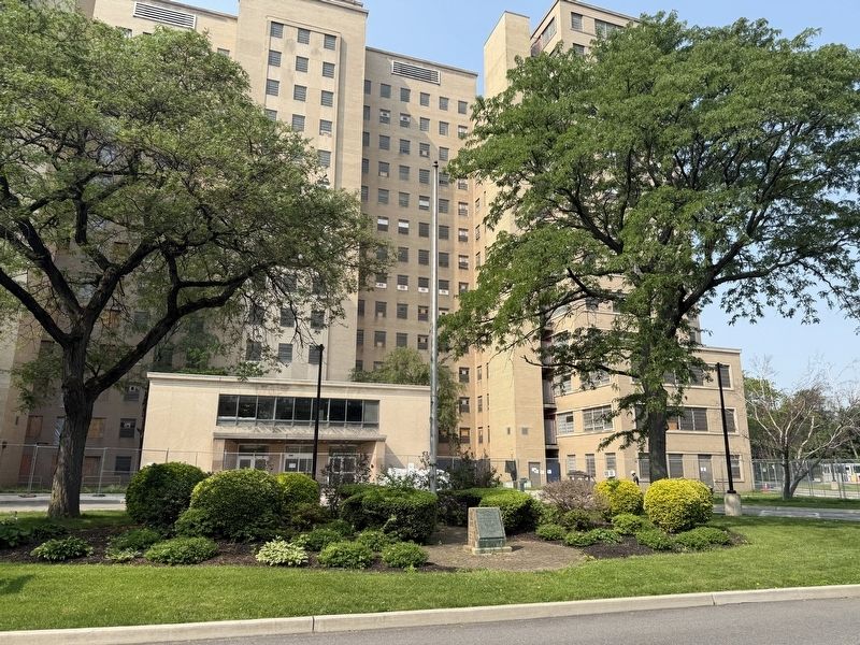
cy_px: 322
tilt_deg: +14.1
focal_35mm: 24
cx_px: 430
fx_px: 596
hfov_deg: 71.6
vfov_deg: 56.8
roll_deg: -1.6
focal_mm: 6.76
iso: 80
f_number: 1.78
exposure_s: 1/2703
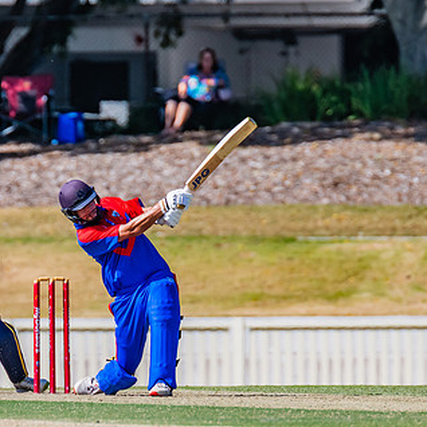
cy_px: 269
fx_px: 16635
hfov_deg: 1.5
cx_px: 134
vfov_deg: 1.5
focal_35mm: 1192
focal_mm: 600
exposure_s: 1/2000
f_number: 8
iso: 640
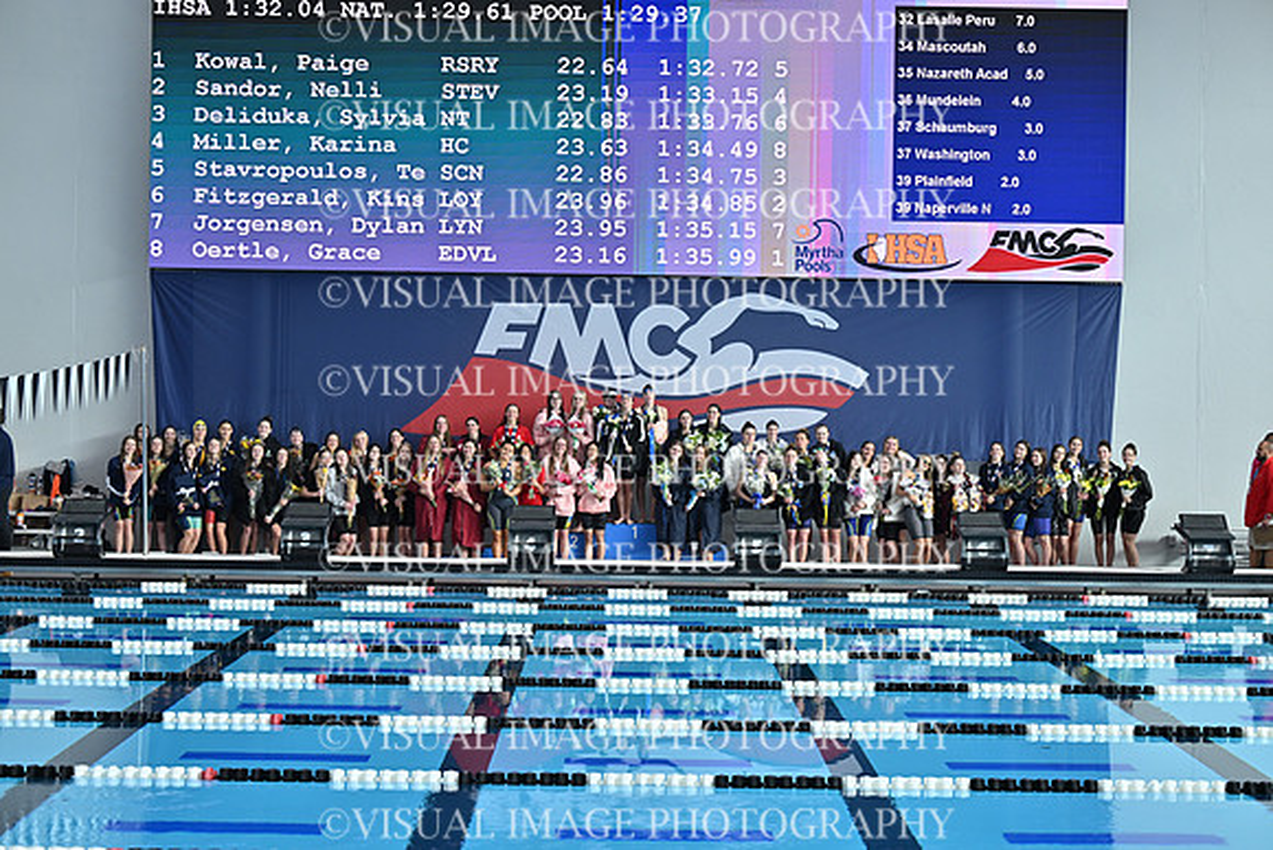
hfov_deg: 28.8
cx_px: 636
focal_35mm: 70
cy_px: 425
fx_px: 2476
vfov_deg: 19.5
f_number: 4
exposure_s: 1/500
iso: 640
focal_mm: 70
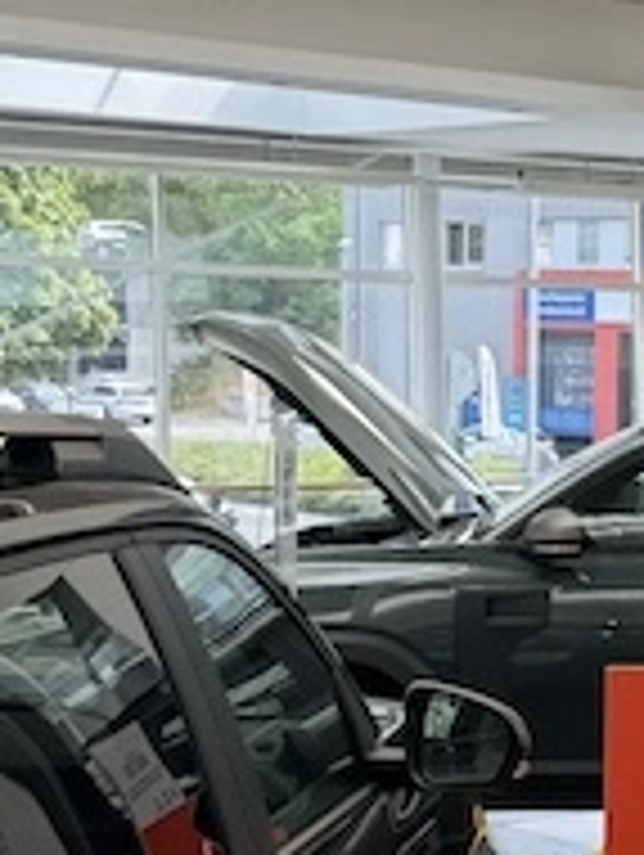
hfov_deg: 14.1
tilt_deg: -2.3
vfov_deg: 19.4
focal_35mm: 101
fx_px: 2500
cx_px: 829
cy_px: 522
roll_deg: -2.2
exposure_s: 1/528
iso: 100
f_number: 1.78
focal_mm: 6.76
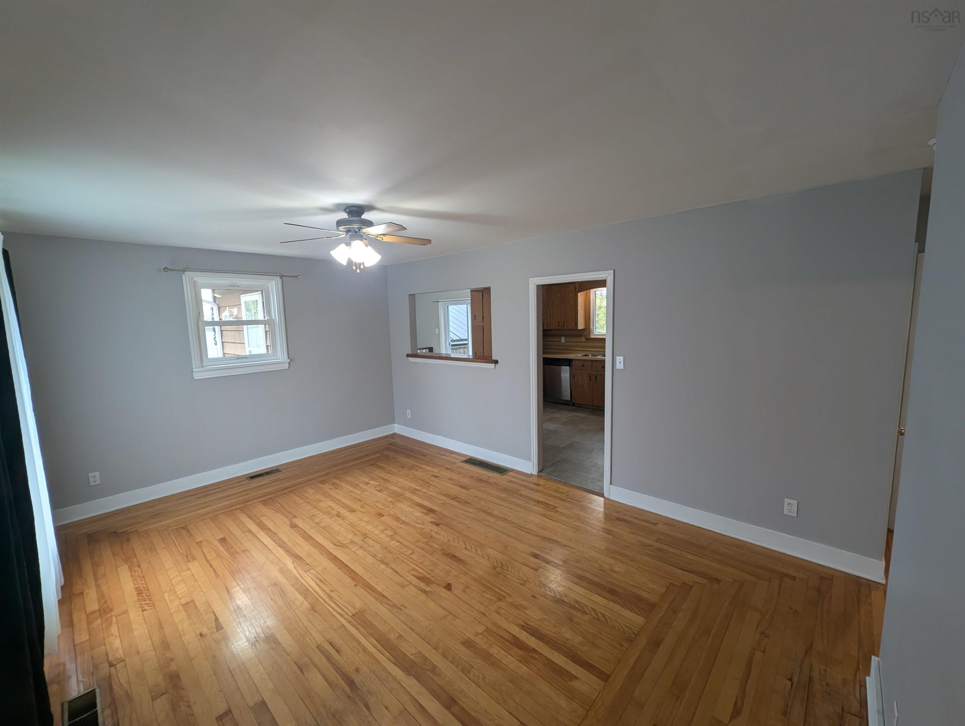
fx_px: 363
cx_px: 482
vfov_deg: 90.1
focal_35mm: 13
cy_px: 363
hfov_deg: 106.1
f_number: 2.2
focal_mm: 1.95
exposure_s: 1/40
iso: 52
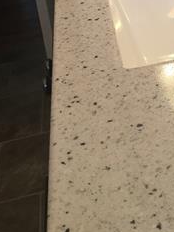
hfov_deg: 18.9
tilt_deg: -18.4
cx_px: 187
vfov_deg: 23.9
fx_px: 503
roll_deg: +5.2
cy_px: -40
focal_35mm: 75
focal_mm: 4.15
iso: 50
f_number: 2.2
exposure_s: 1/120
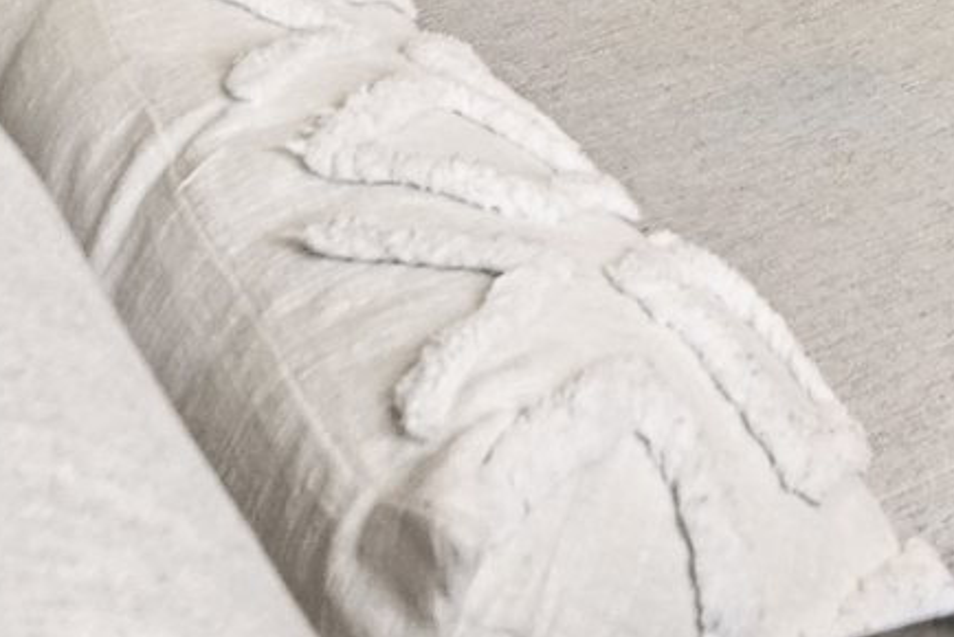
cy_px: -1254
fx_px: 2625
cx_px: 1622
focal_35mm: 99
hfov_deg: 17.4
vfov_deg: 10.2
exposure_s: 1/13
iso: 200
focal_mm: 14
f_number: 8
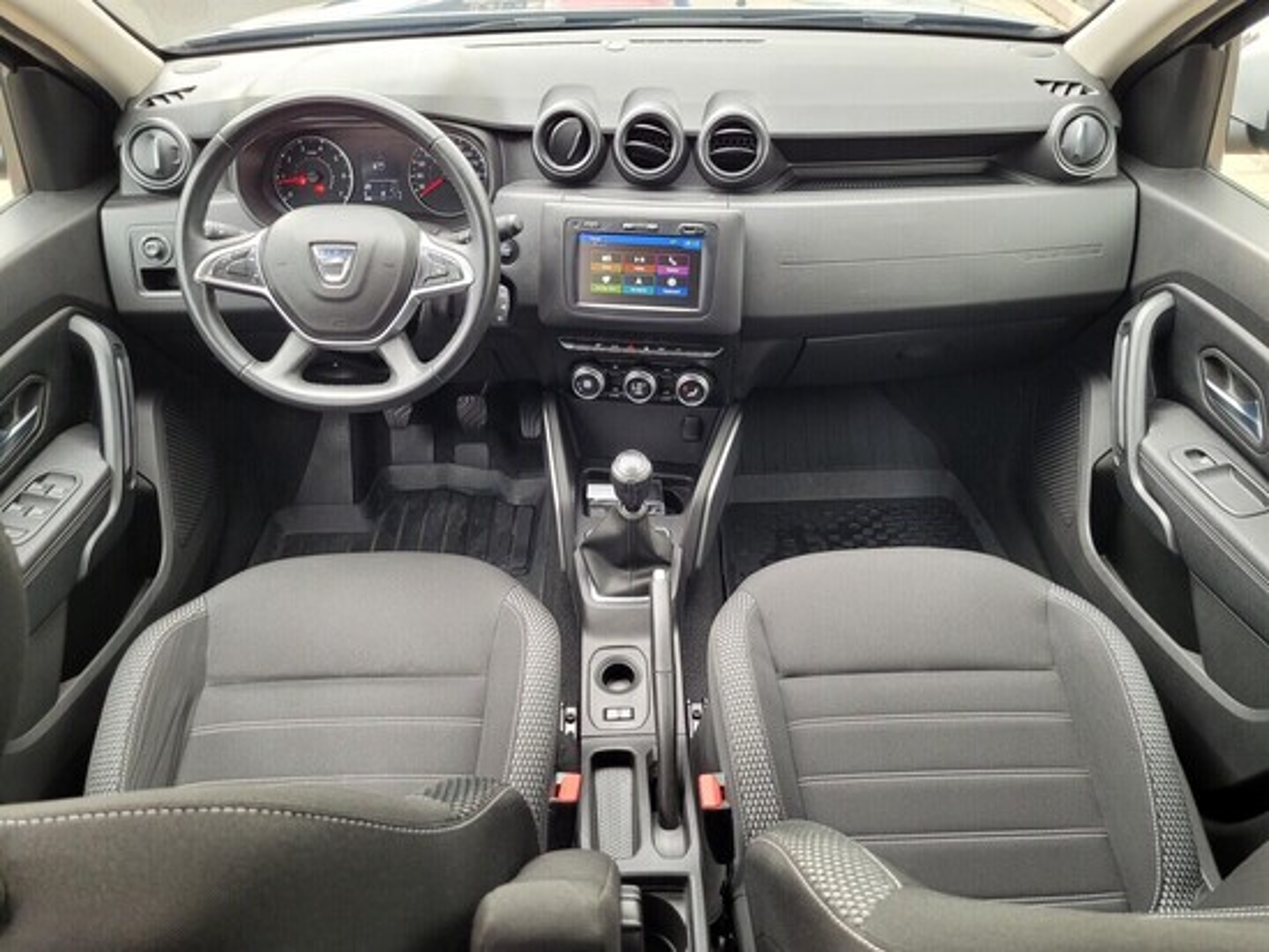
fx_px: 954
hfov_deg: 67.3
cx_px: 634
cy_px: 476
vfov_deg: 53.1
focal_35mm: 26
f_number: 1.8
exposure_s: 1/120
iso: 200
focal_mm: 5.4
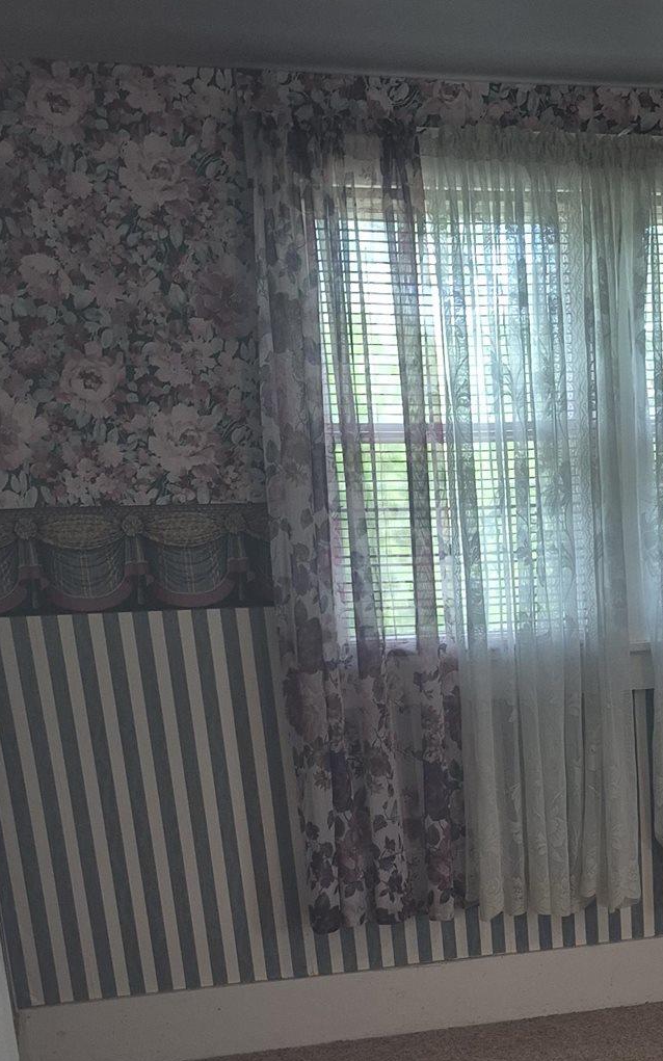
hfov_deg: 22.8
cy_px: 1039
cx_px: 629
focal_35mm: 55
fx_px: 1590
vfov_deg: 33.9
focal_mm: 5.4
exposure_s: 1/60
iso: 64
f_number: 1.8
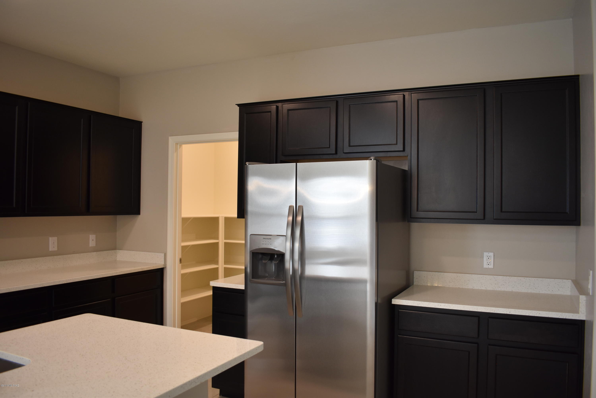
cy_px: 199
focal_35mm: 27
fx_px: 447
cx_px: 298
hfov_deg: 67.4
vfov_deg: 47.9
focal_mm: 18
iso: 400
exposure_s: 1/60
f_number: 4
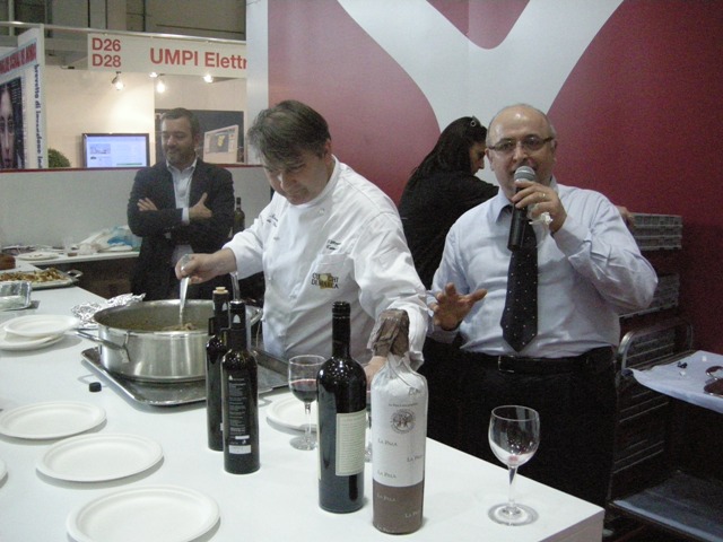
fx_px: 752
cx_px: 362
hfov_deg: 51.4
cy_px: 271
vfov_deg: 39.7
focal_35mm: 36
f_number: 2.7
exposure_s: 1/125
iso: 1572
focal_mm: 7.5
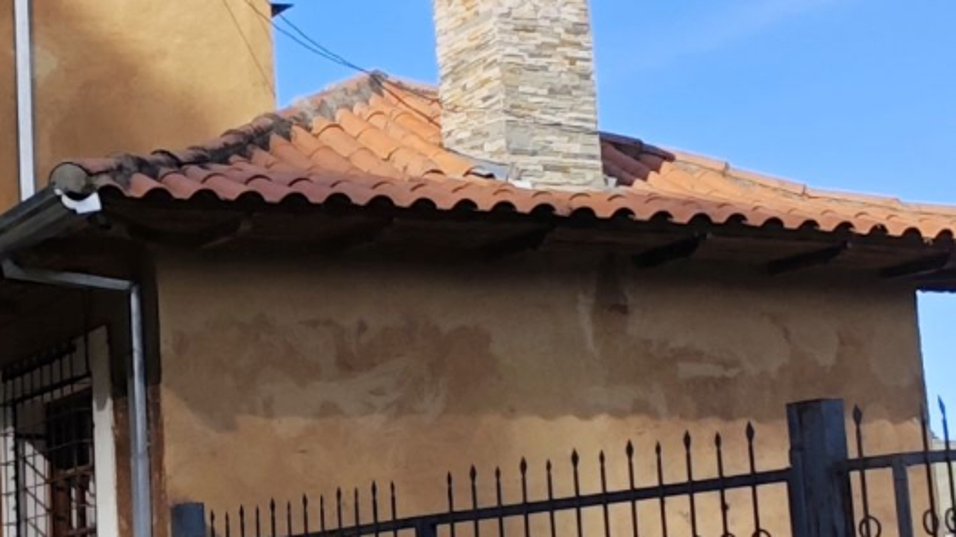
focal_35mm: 85
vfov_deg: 14.2
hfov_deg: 24.4
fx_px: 2154
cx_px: 117
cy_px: 291
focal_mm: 2.16
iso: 50
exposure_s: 1/360
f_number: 2.2
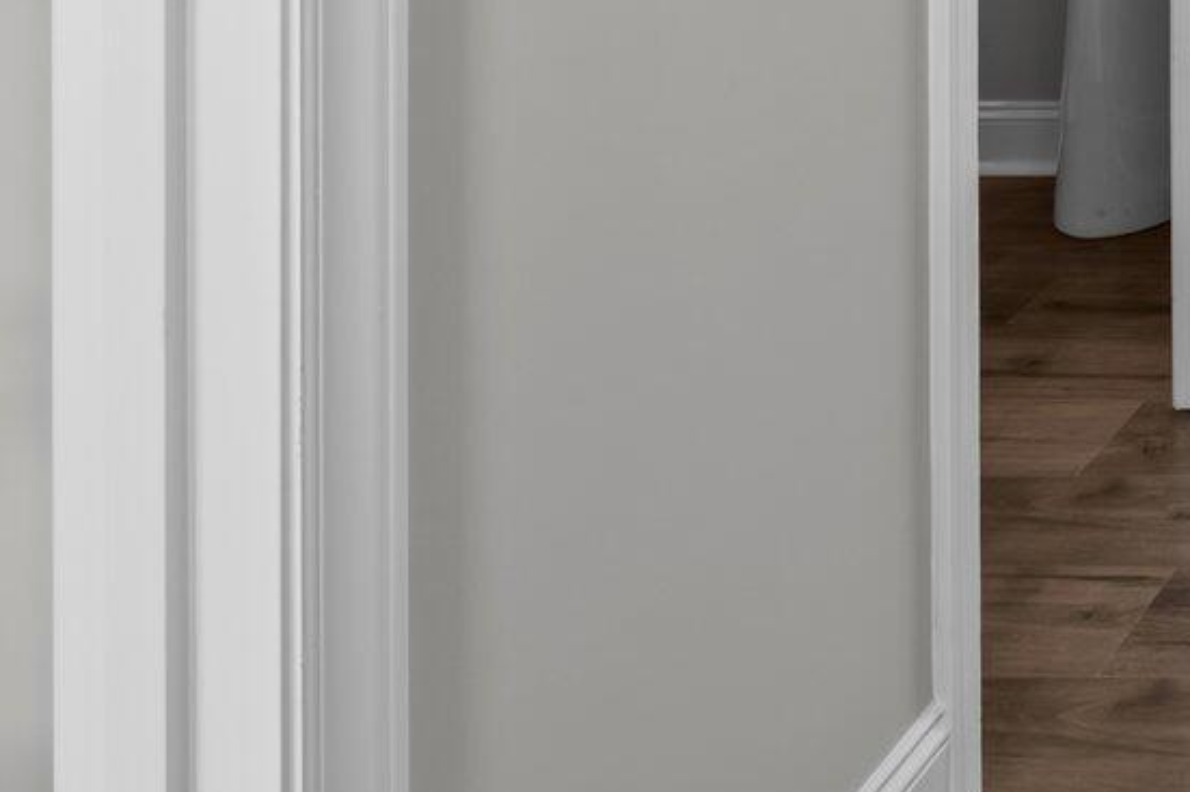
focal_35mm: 52
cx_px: 1898
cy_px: -417
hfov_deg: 25.4
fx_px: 1718
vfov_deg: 21.5
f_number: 8
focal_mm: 14
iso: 250
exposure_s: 1/6
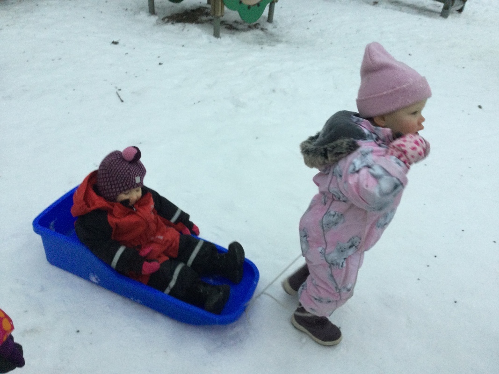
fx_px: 447
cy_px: 187
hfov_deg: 58.4
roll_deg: -2.0
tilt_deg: -36.2
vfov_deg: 45.4
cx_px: 250
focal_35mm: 31
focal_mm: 3.3
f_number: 2.4
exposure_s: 1/33
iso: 50
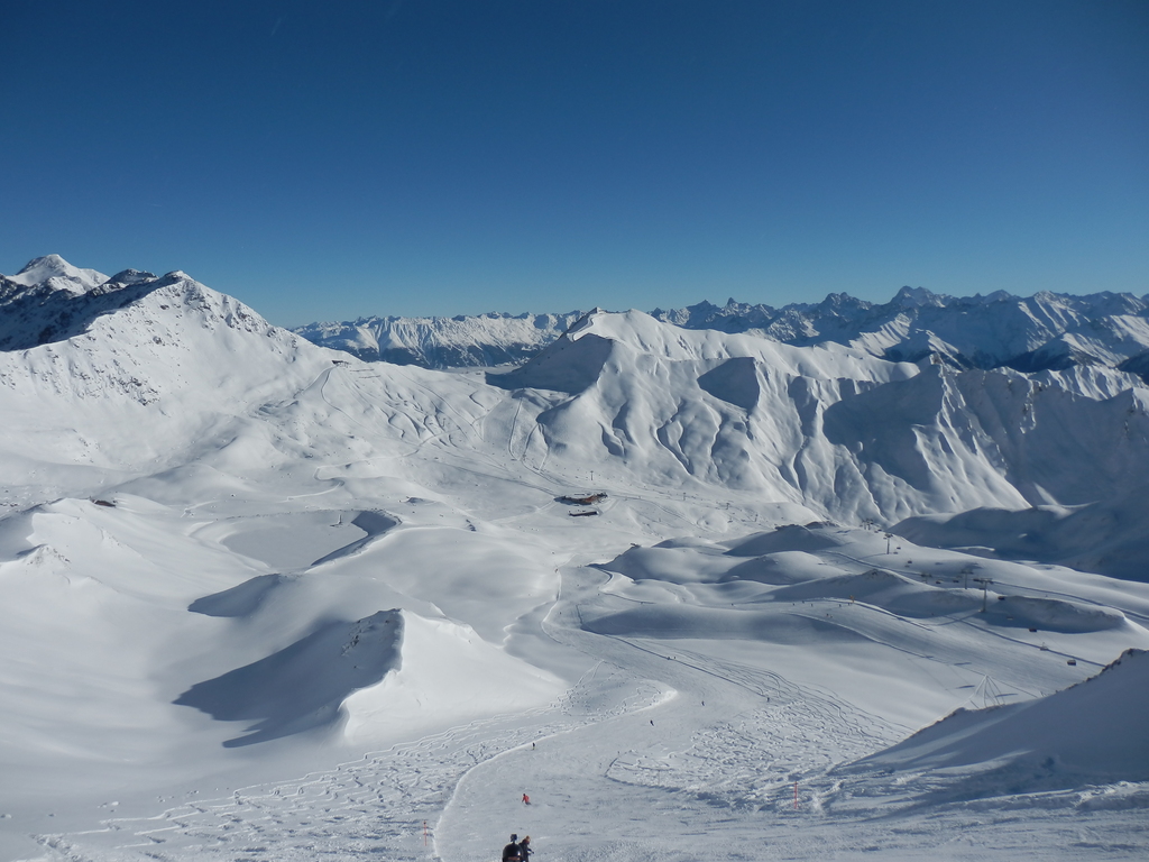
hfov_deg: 69.4
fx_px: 830
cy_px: 431
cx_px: 574
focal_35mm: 25
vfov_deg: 54.9
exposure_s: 1/500
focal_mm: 4.5
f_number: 8.7
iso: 80
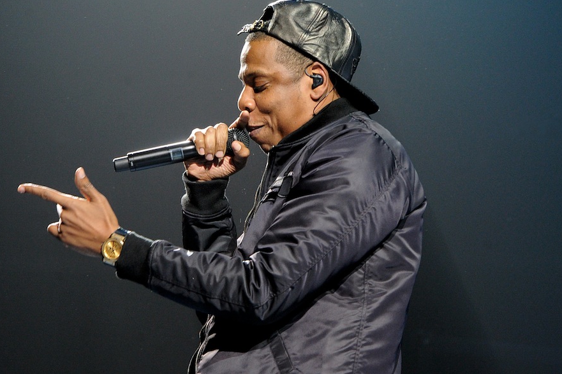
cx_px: 286
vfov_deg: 8.6
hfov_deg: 12.8
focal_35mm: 160
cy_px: 176
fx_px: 2497
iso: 2500
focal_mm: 150
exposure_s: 1/320
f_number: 6.3
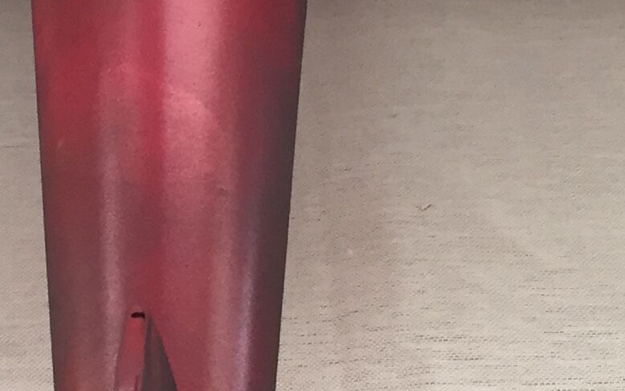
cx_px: 270
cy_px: 4
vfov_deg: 10.1
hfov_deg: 16.2
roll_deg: -1.7
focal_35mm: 129
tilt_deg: -35.4
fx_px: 2197
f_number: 2.2
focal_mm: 4.15
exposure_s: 1/33
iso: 80
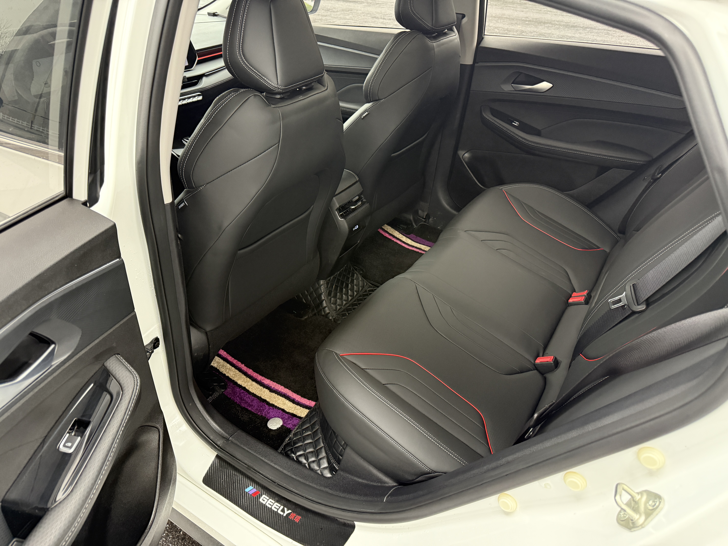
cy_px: 273
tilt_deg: -32.5
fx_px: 505
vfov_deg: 56.8
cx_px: 364
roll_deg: -1.1
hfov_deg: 71.6
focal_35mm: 24
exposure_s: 1/60
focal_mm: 6.76
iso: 500
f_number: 1.78
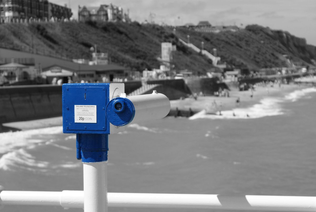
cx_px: 158
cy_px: 106
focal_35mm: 105
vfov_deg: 13.1
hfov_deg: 19.4
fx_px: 923
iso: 100
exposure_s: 1/250
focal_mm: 70
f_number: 8
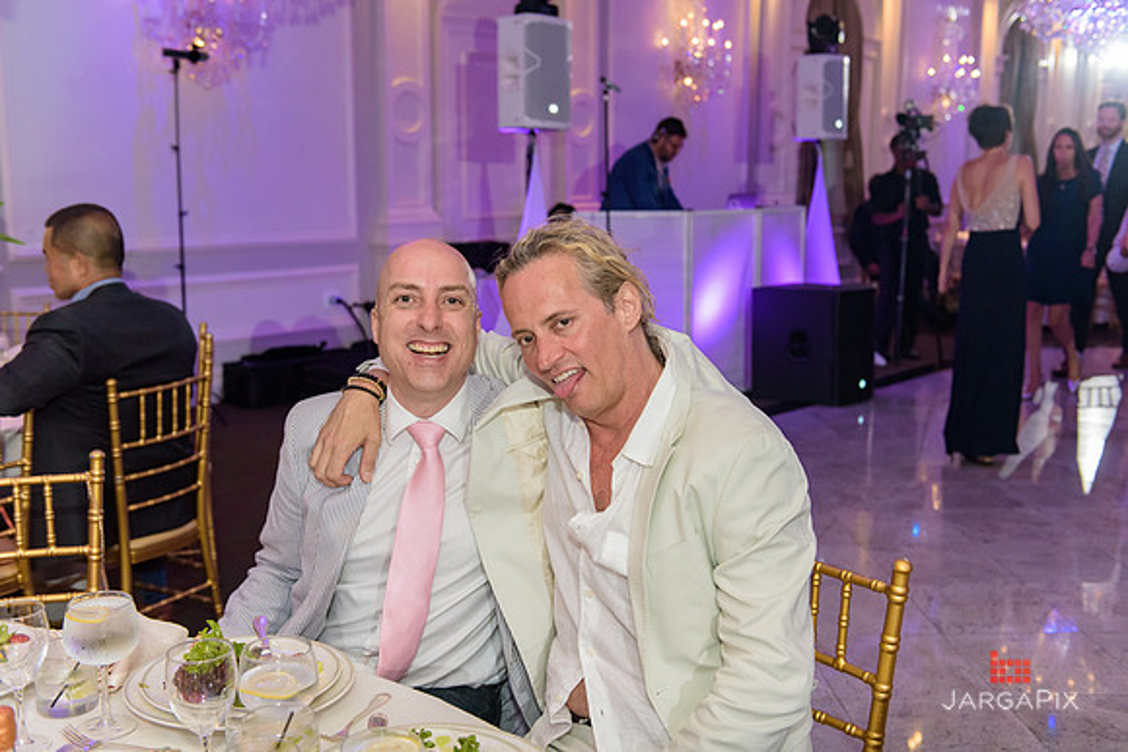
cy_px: 376
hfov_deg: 50.7
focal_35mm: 38
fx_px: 1191
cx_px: 564
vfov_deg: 35.1
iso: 1600
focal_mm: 38
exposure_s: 1/125
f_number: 3.2
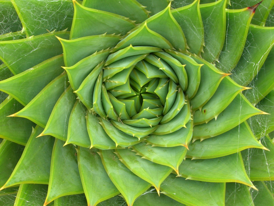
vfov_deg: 41.8
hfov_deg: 54.0
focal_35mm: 34
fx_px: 269
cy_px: 103
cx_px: 137
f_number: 4.9
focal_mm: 5.7
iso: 50
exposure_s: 1/31.8
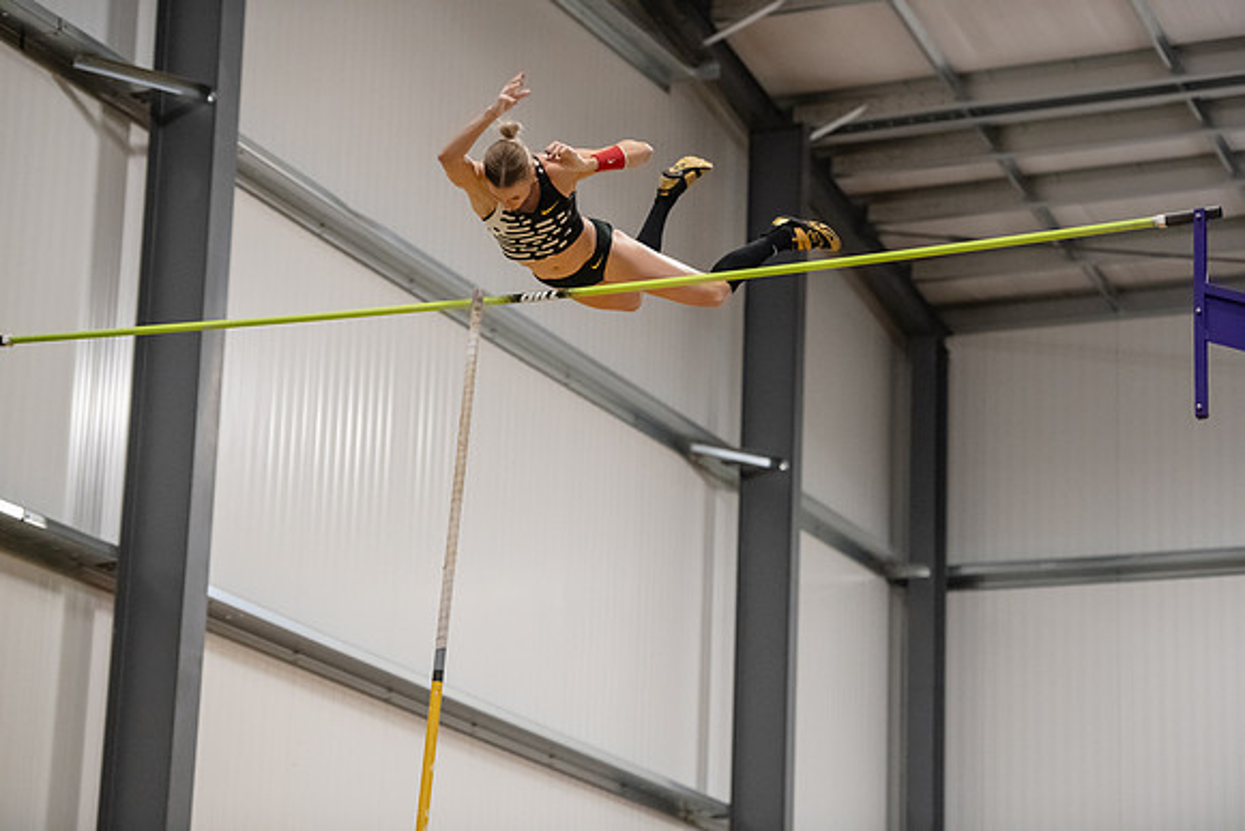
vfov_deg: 12.5
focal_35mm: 110
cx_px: 622
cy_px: 416
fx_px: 3805
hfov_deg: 18.6
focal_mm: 110
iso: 6400
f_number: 2.8
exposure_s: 1/800
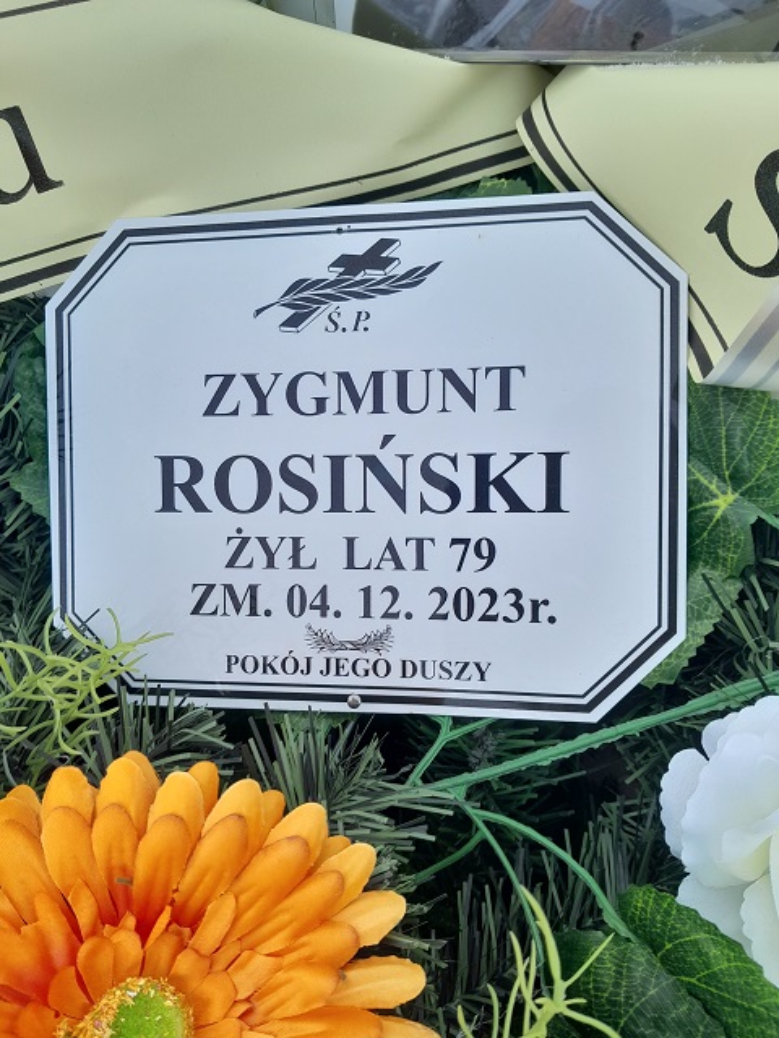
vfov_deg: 65.3
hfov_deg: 51.4
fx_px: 810
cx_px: 390
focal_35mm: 27
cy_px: 519
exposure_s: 1/100
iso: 40
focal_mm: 4
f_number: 1.8
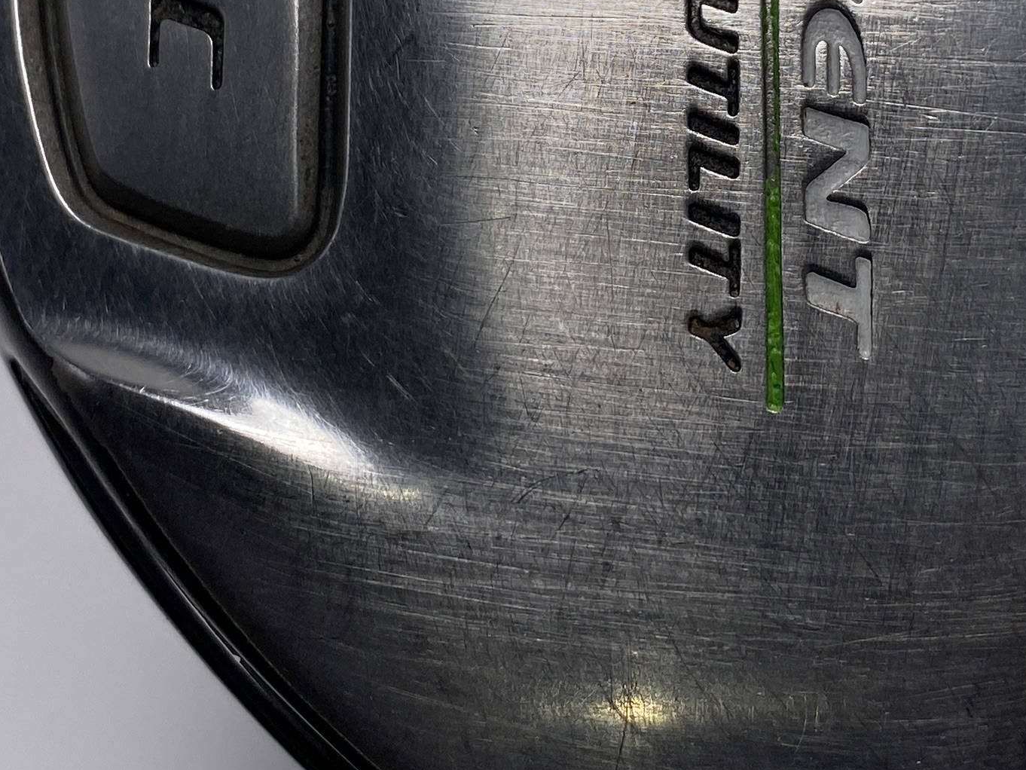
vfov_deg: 19.6
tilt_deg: -64.0
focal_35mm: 74
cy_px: 97
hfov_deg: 26.3
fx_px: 2194
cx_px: 590
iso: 32
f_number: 1.8
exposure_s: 1/1504
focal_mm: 4.25
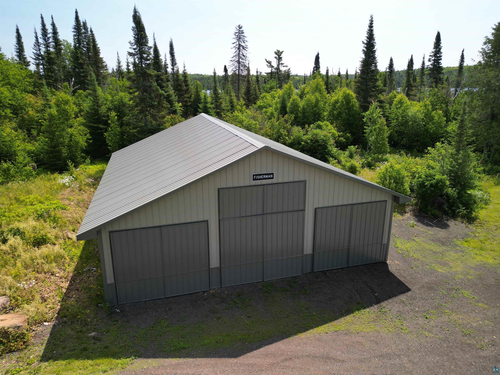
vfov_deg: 56.8
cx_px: 250
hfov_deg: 71.6
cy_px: 188
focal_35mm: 24
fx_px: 347
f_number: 1.7
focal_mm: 6.72
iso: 100
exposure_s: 1/180
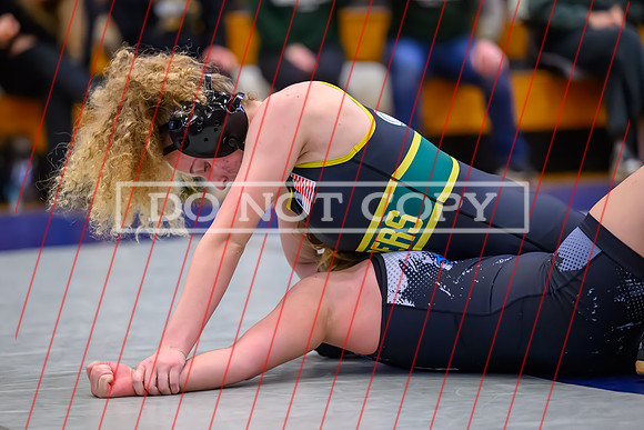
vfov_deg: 7.5
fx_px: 3290
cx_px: 278
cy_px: 217
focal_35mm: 184
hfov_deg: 11.2
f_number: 2.8
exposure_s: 1/640
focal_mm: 160
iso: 10000
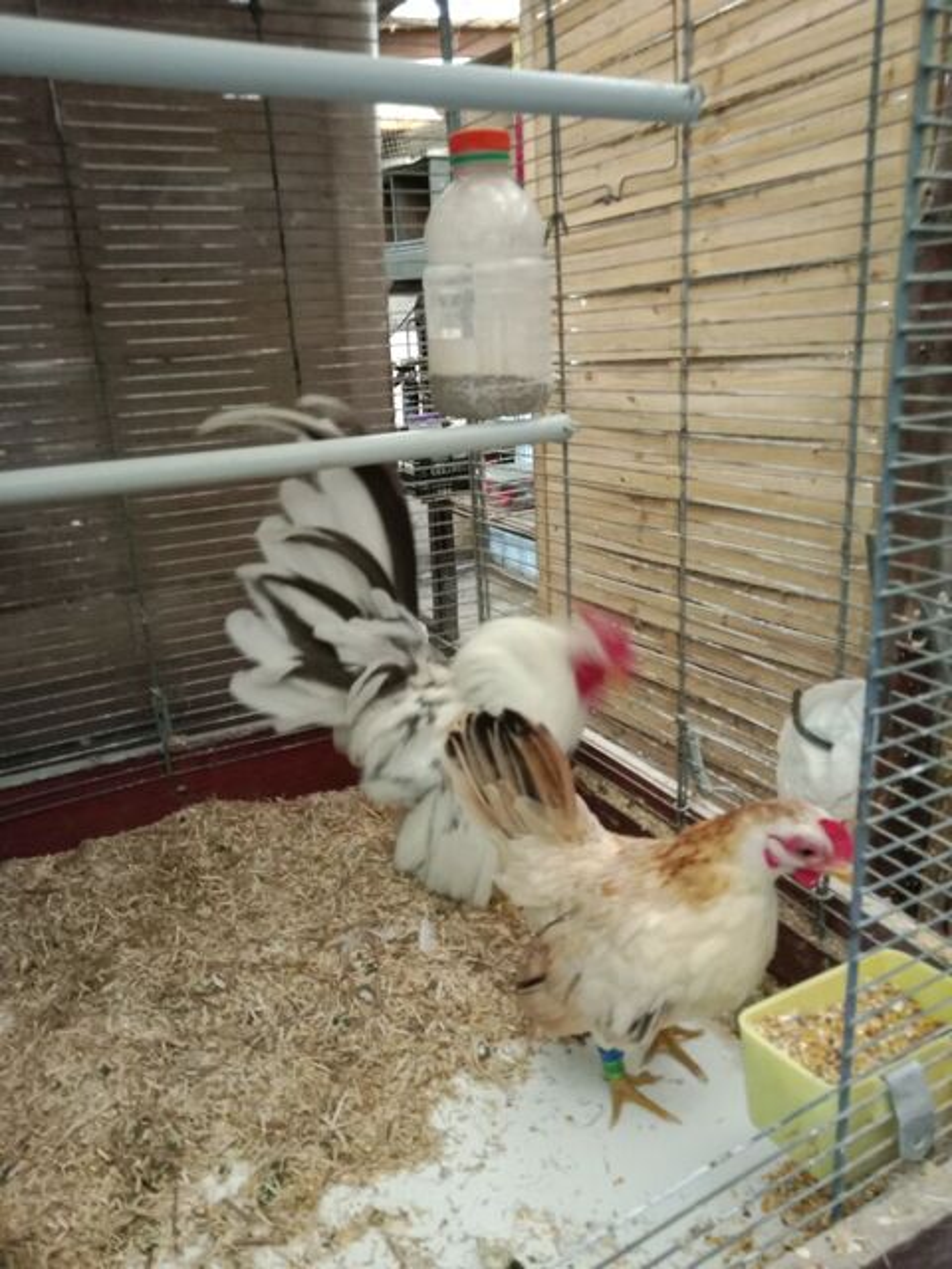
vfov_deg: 69.4
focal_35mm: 25
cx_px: 476
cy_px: 634
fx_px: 917
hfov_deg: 54.9
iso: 824
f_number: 2.2
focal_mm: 3.4
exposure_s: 1/20
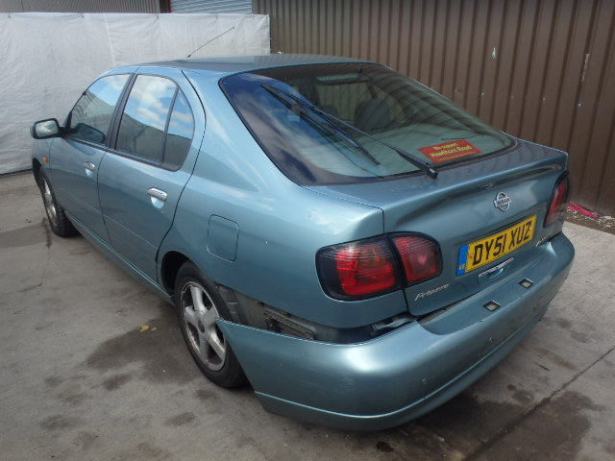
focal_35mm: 28
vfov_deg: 49.7
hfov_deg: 63.4
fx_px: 497
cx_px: 308
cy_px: 230
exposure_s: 1/250
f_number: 3.9
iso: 125
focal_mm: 5
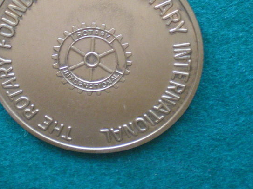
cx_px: 88
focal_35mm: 70
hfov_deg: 27.6
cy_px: 49
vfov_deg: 20.8
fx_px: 512
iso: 400
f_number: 3.1
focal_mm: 6.3
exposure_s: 1/10
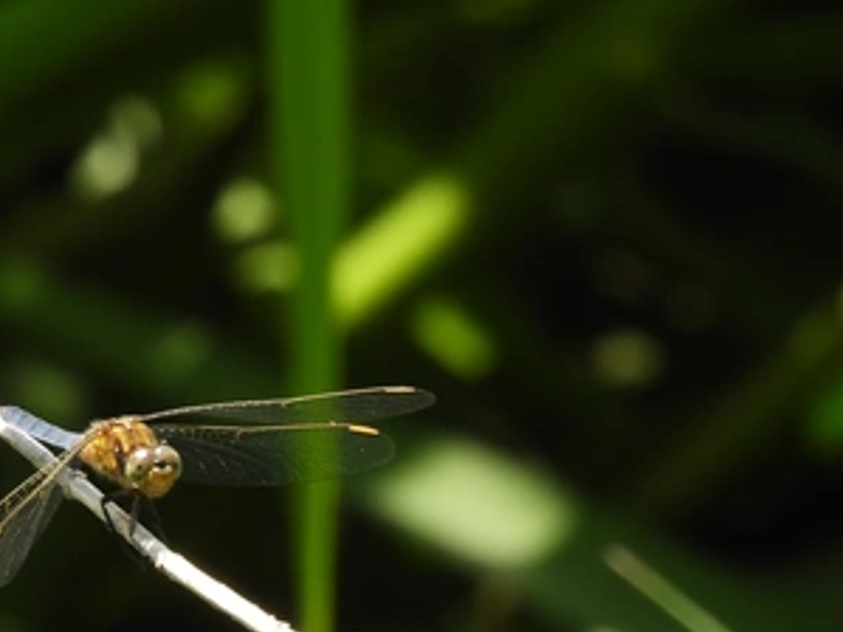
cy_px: 440
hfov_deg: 1.0
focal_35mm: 2033
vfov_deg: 0.7
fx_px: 49490
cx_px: 220
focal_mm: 170
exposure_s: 1/160
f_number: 6.3
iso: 100
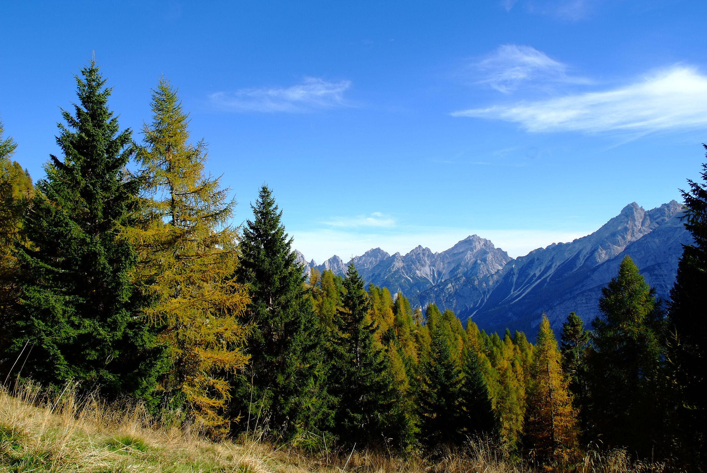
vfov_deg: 40.1
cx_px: 354
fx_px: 649
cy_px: 236
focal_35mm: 33
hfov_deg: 57.2
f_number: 8
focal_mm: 22
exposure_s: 1/142
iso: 100
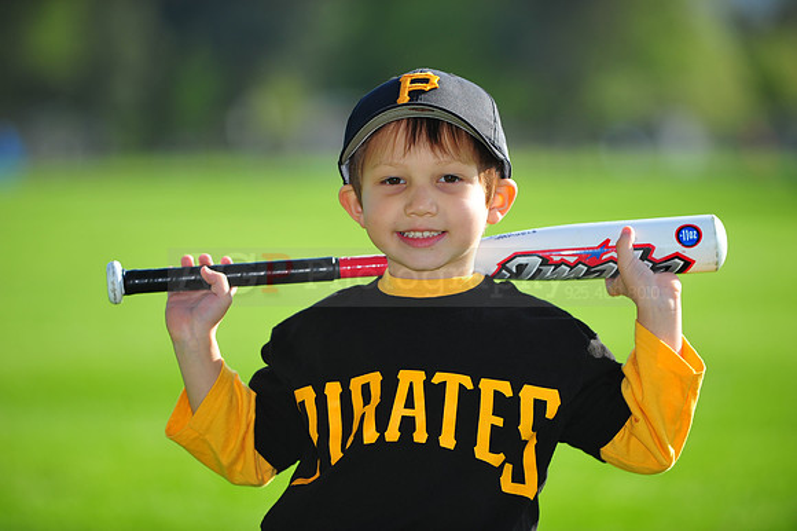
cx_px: 398
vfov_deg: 6.9
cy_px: 266
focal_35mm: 200
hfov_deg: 10.3
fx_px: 4425
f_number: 4
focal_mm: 200
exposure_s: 1/1000
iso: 200
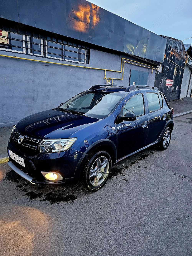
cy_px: 128
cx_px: 96
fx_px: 170
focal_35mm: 23
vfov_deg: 73.9
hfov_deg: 58.9
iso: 640
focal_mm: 6.3
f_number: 1.7
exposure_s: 1/49
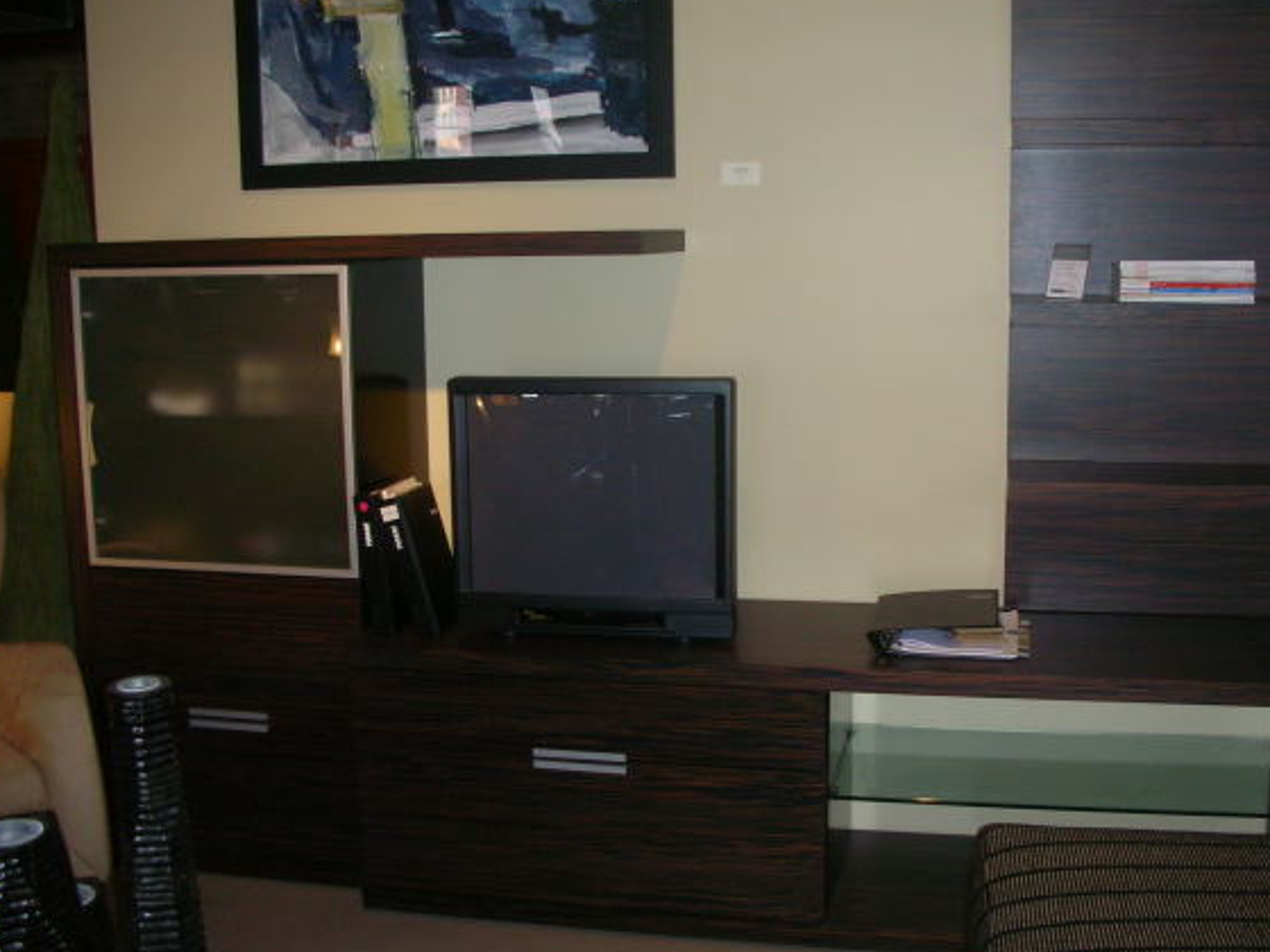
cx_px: 694
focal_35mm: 40
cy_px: 478
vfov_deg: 36.0
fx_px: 1468
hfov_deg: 46.7
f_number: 3
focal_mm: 5.8
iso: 112
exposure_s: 1/60.1
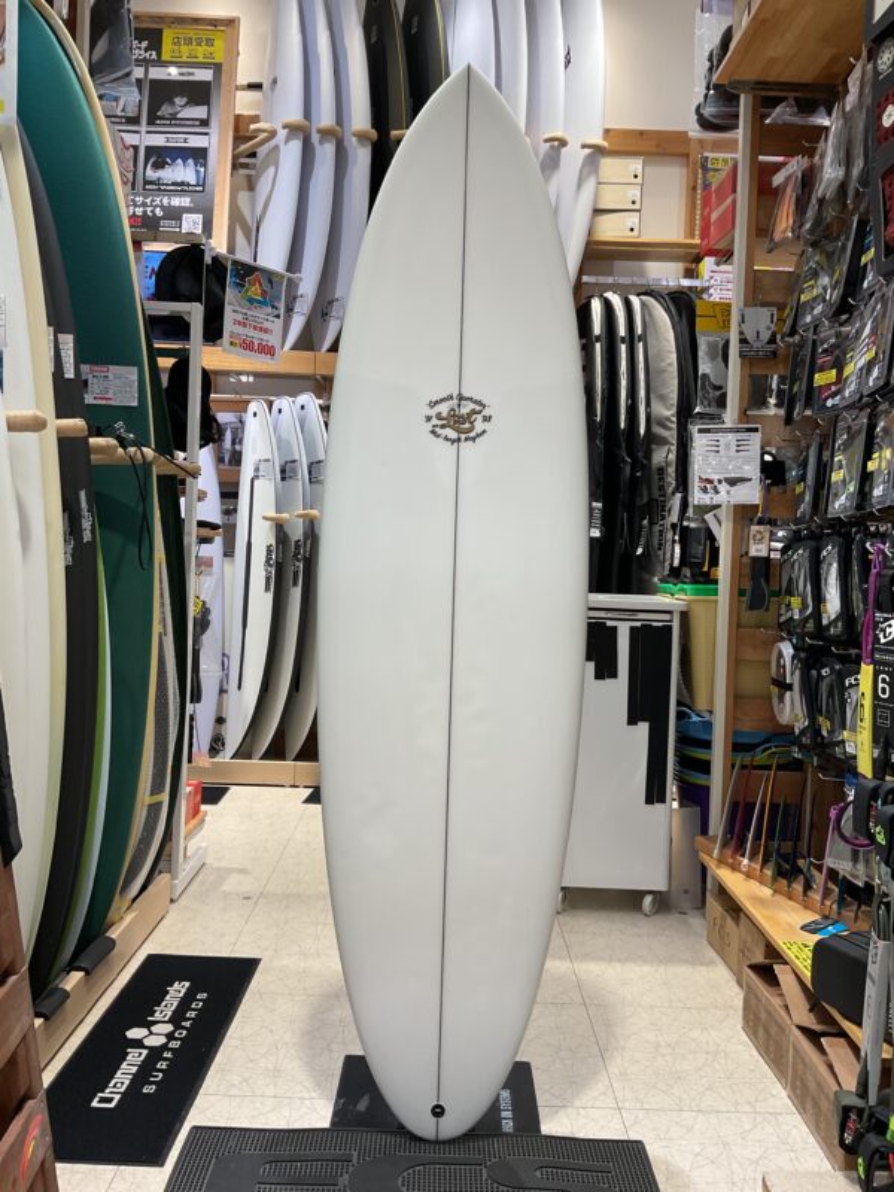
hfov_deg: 48.2
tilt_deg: -2.7
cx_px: 447
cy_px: 596
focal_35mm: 29
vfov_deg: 61.7
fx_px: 999
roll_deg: -1.5
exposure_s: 1/120
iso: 64
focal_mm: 3
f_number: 1.8
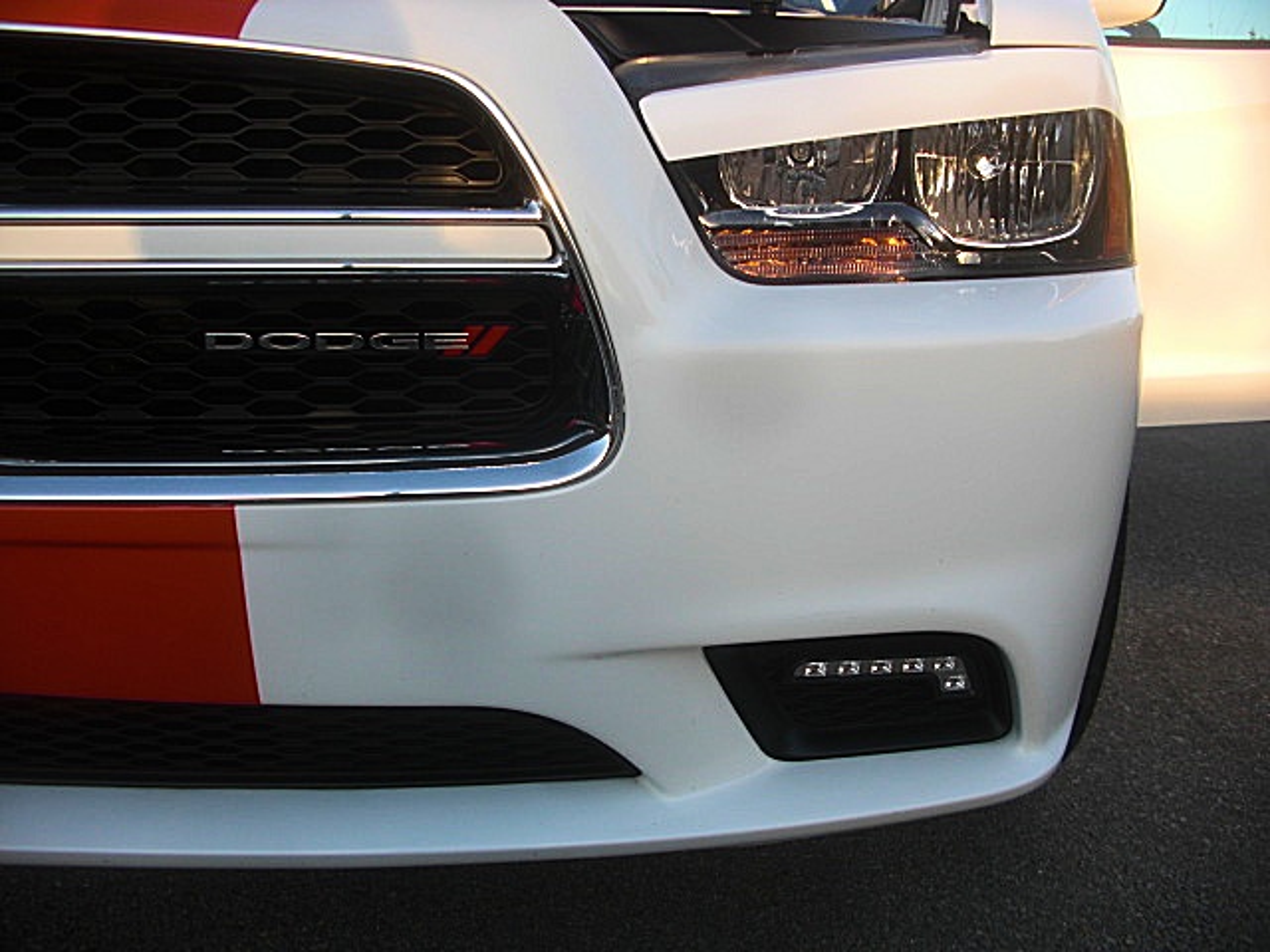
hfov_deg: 51.4
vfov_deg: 39.7
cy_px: 476
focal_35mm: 36
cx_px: 635
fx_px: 1321
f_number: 2.8
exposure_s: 1/160
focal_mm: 6.3
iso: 50
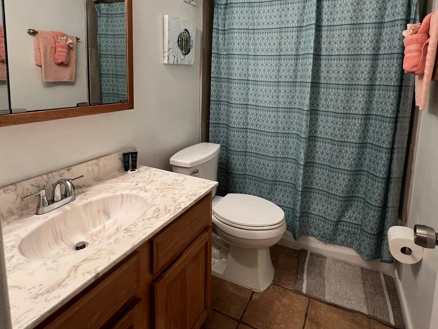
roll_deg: -1.9
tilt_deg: -7.3
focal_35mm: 19
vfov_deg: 66.6
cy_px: 107
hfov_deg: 84.4
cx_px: 240
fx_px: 240
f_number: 1.8
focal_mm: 1.57
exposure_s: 1/60
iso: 160
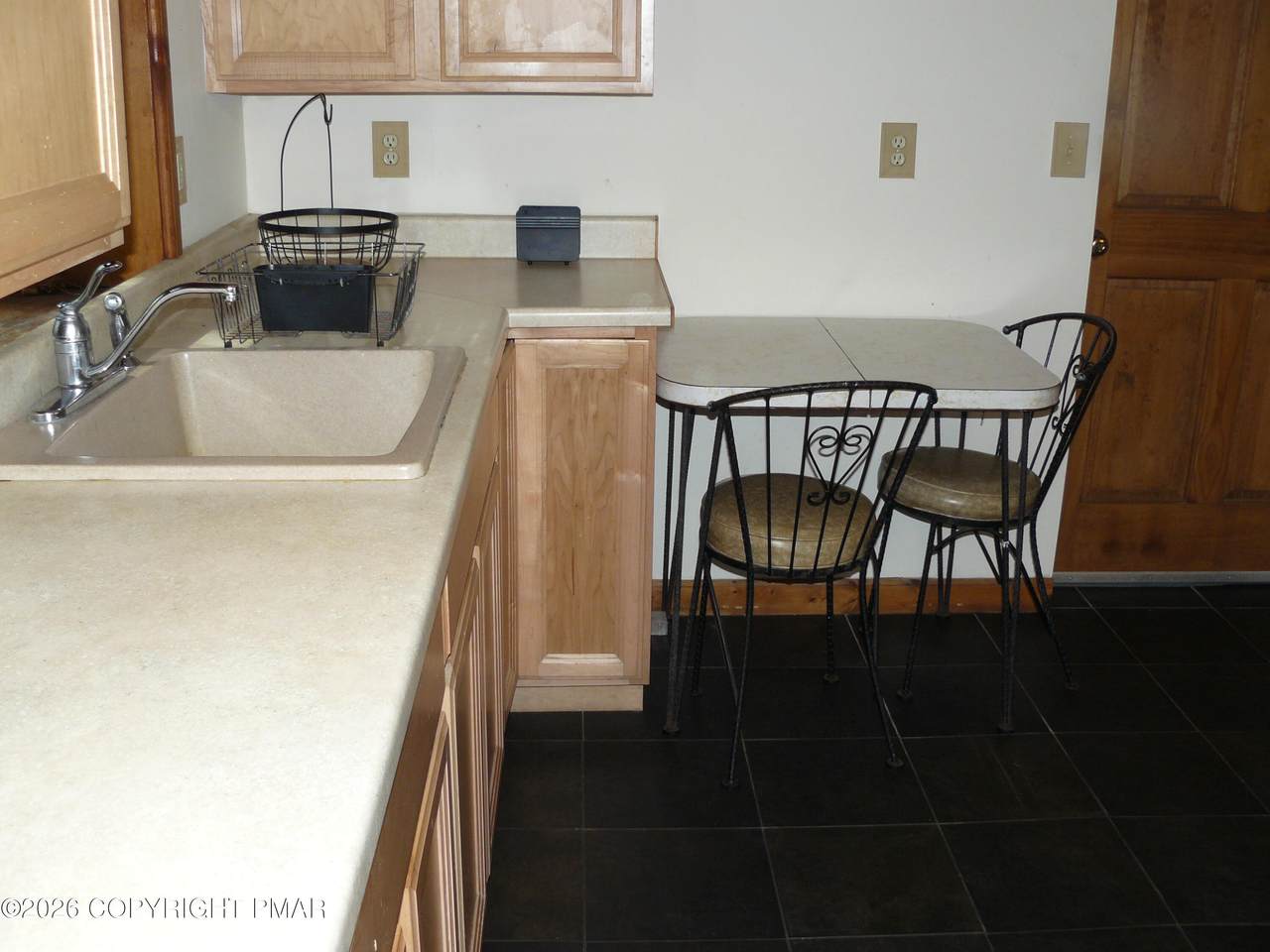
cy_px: 476
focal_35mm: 36
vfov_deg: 39.7
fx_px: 1321
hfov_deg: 51.4
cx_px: 635
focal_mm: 6
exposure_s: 1/30
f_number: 2.8
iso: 100
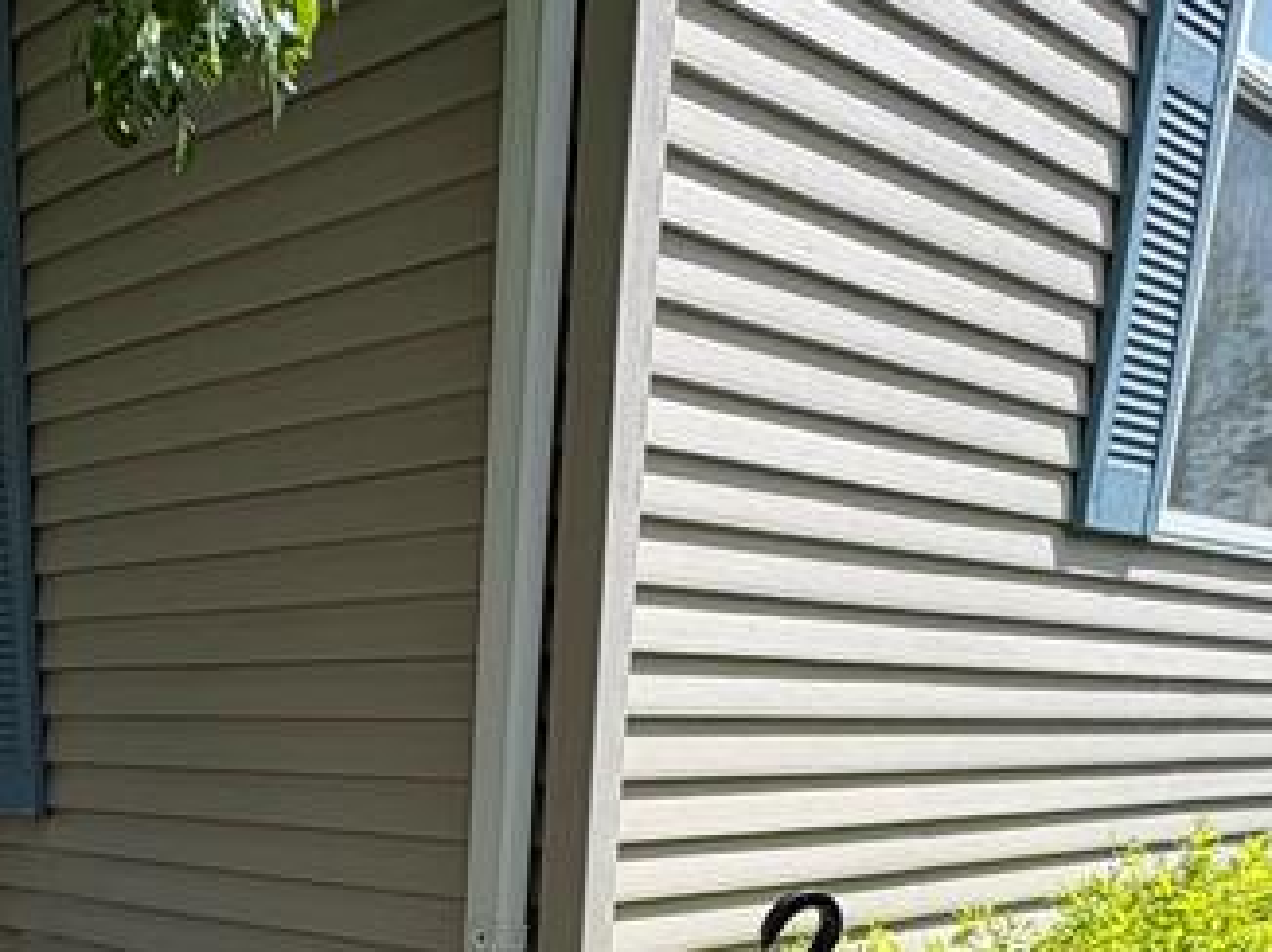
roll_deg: -0.2
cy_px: 1268
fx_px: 1616
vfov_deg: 27.1
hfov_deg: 41.4
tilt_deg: -20.0
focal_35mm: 44
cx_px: 281
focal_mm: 2.22
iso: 40
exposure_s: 1/779
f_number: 2.2
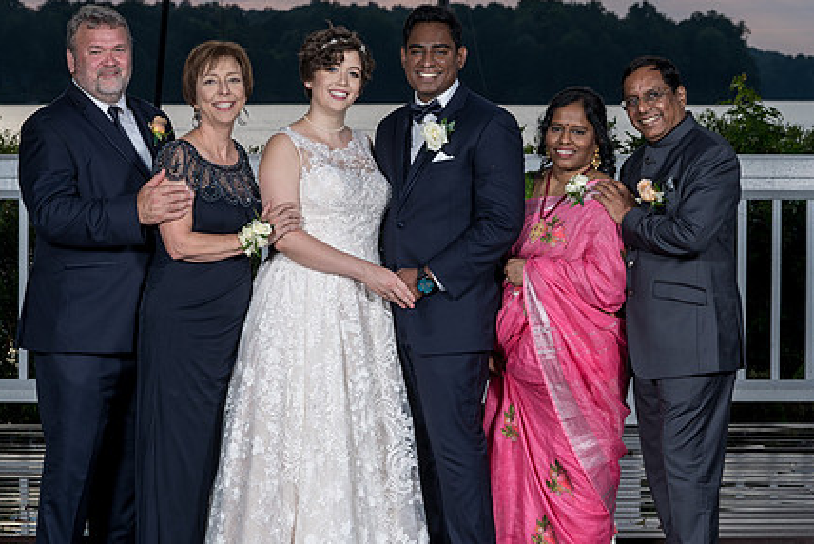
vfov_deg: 10.3
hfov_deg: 15.4
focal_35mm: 133
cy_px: 259
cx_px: 362
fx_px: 3009
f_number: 8
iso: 100
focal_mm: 85
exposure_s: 1/200
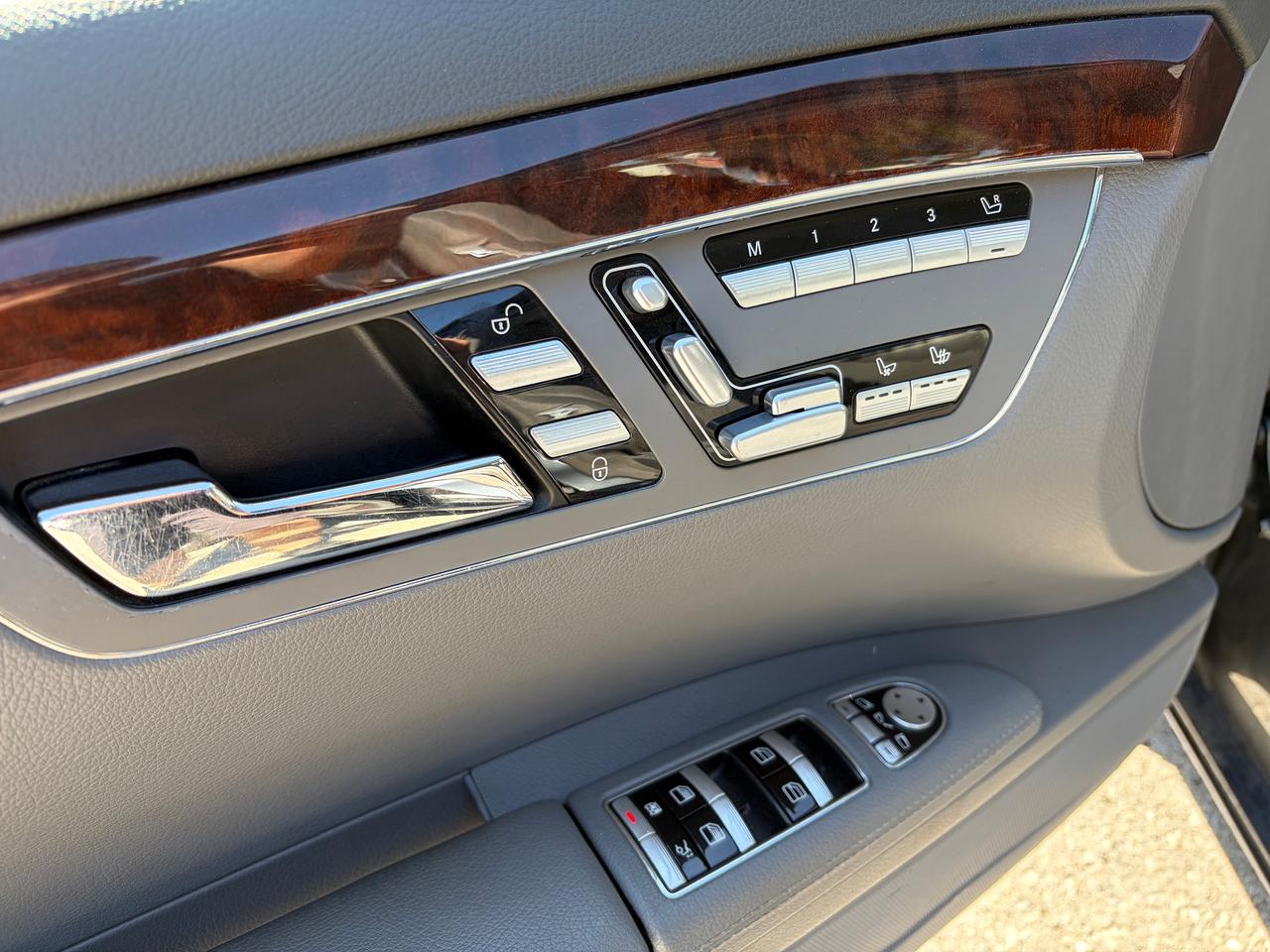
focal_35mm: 26
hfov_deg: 67.3
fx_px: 954
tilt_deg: -36.1
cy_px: 476
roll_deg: +15.2
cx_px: 635
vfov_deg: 53.1
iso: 50
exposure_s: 1/200
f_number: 1.6
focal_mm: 5.96
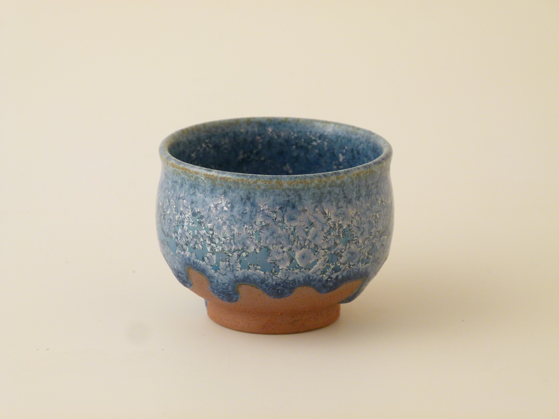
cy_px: 210
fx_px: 3375
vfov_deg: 7.1
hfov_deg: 9.5
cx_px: 280
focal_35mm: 209
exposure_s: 1/40
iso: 100
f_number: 4
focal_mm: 37.5
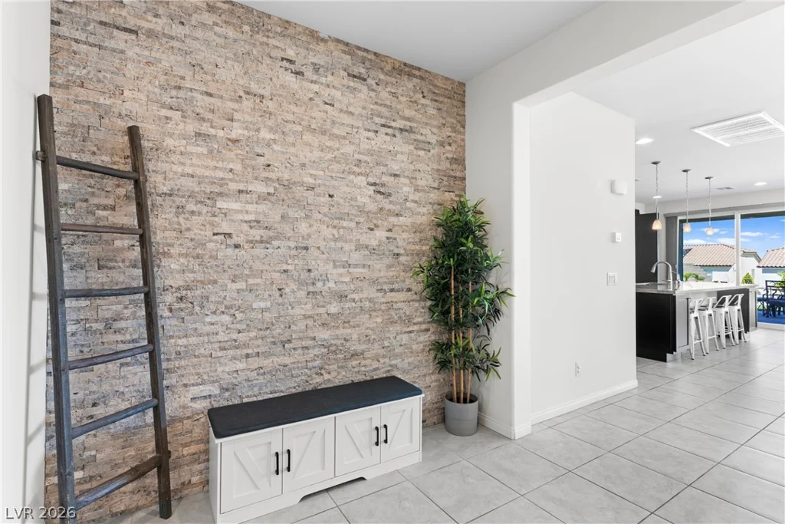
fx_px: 371
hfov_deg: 93.3
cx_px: 392
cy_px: 262
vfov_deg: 70.5
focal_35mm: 17
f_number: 8
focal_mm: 17
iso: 400
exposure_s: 1/8
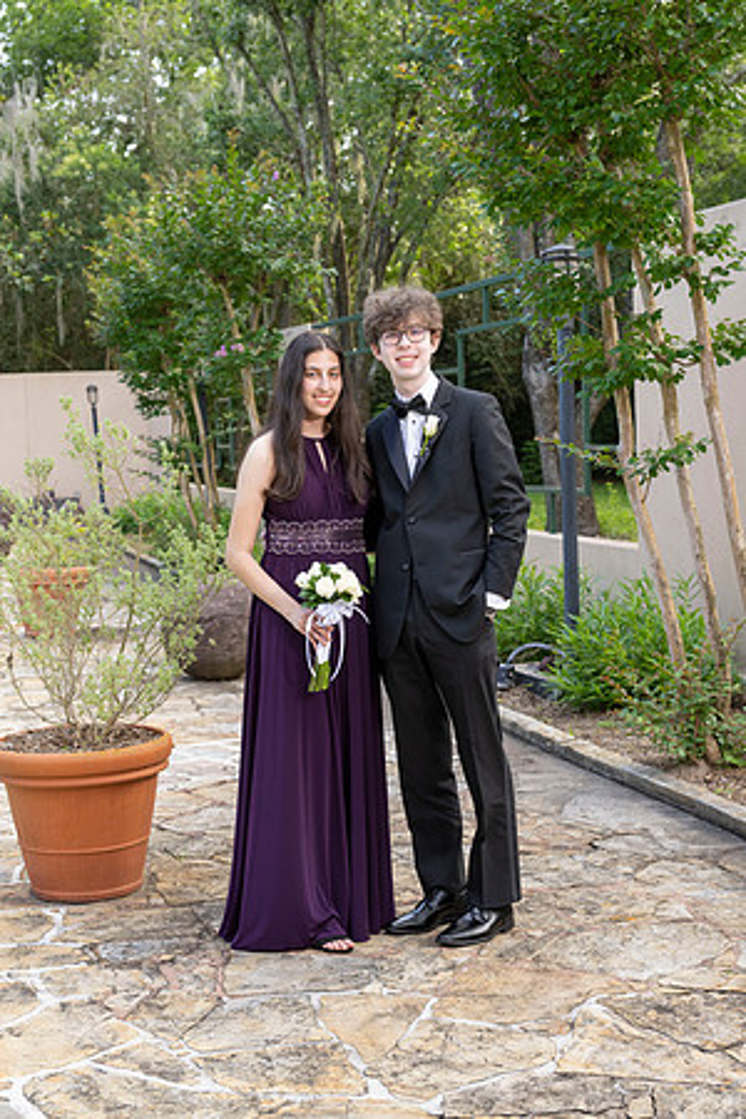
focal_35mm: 51
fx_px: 1585
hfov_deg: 26.5
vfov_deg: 38.9
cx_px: 373
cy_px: 560
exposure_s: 1/200
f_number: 5
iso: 500
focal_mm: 51
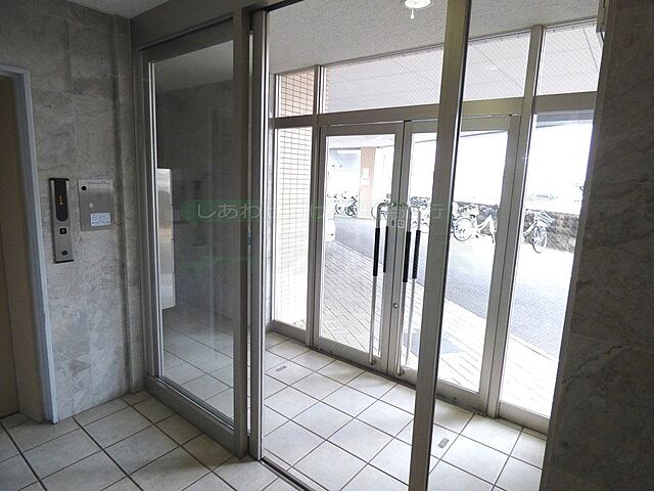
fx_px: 378
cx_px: 327
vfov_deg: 66.0
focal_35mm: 20
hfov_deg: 81.7
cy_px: 246
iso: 250
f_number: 2.8
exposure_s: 1/60
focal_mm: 3.58
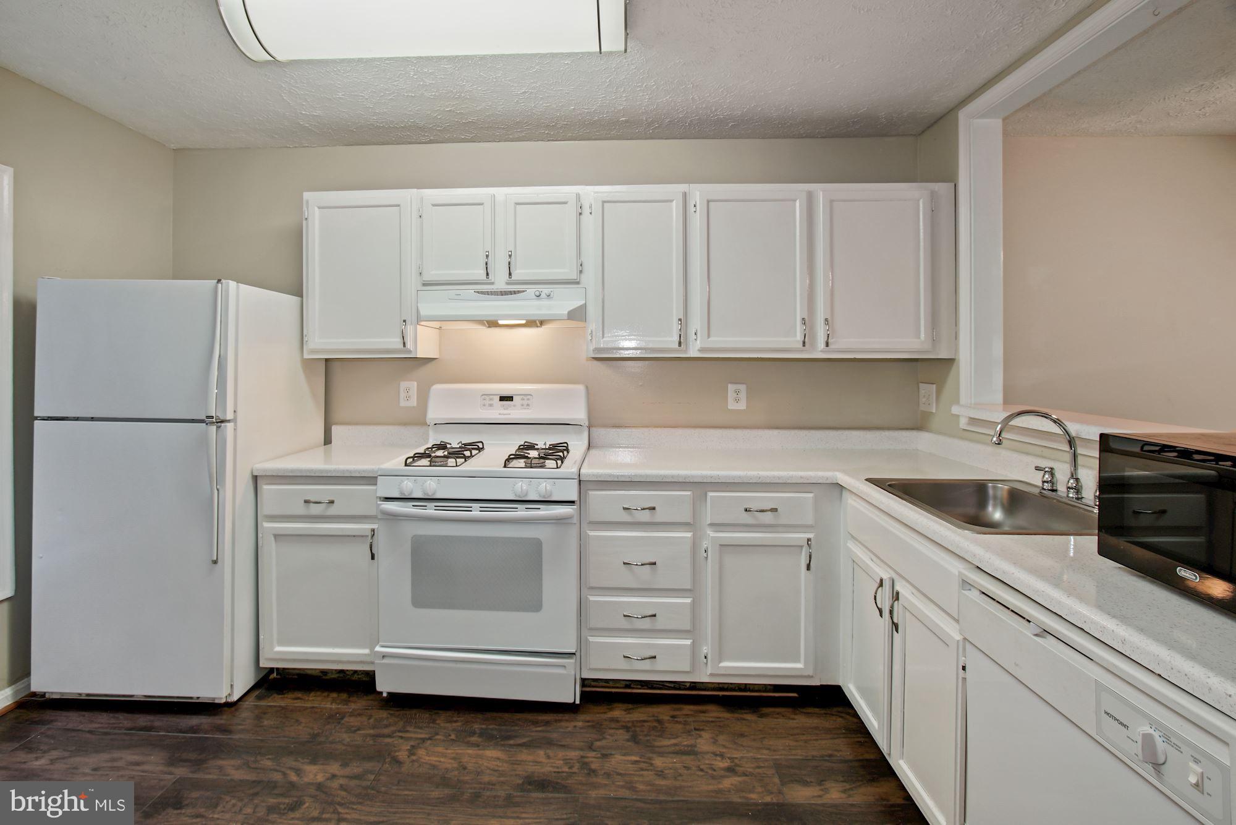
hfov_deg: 100.4
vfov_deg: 77.3
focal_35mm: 15
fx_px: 515
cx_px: 618
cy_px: 412
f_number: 8
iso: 200
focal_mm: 10
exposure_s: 1/2.5
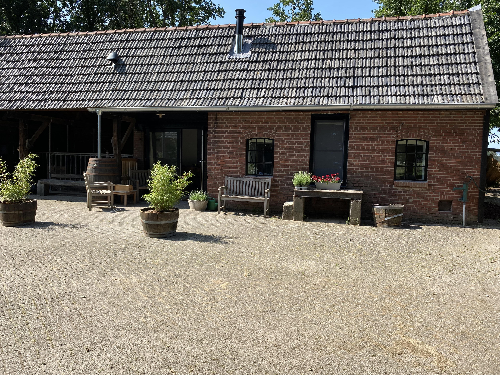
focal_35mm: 26
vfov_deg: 53.1
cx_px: 250
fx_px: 376
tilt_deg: -4.9
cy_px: 188
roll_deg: -1.3
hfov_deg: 67.3
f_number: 1.8
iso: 32
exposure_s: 1/1245
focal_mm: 4.25
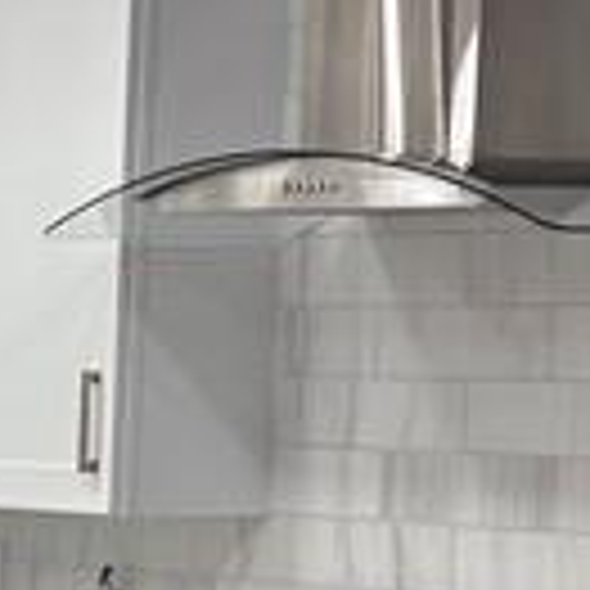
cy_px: 635
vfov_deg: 9.6
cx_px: -829
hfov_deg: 8.8
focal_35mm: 180
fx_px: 3471
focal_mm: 5.96
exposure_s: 1/165
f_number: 1.6
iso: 80
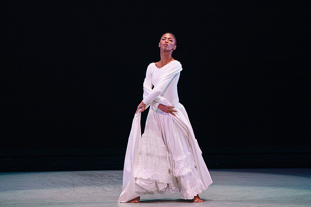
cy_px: 105
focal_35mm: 454
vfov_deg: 3.0
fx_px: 3923
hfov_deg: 4.5
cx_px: 157
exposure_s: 1/400
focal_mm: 400
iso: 5000
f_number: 6.3
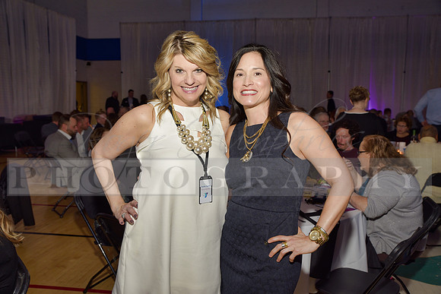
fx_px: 429
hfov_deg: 54.4
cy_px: 147
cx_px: 220
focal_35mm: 35
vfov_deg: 37.9
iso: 200
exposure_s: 1/60
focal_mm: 35
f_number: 5
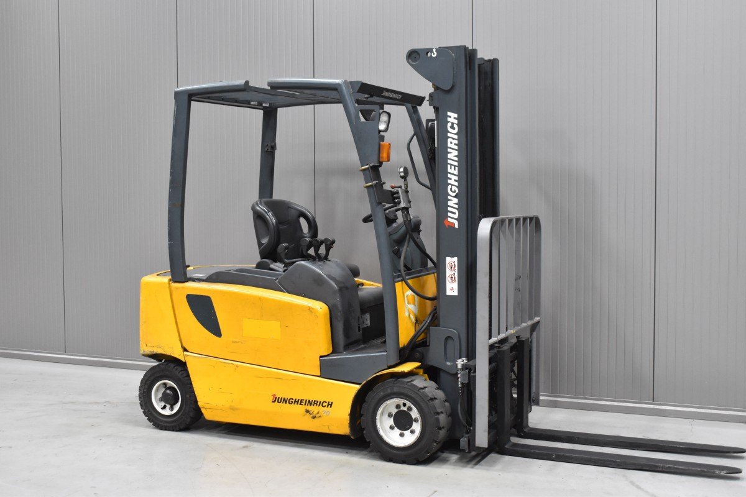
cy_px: 248
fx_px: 901
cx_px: 373
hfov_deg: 45.0
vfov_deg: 30.8
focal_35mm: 44
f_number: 5.6
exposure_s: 1/30
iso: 1600
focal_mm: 29
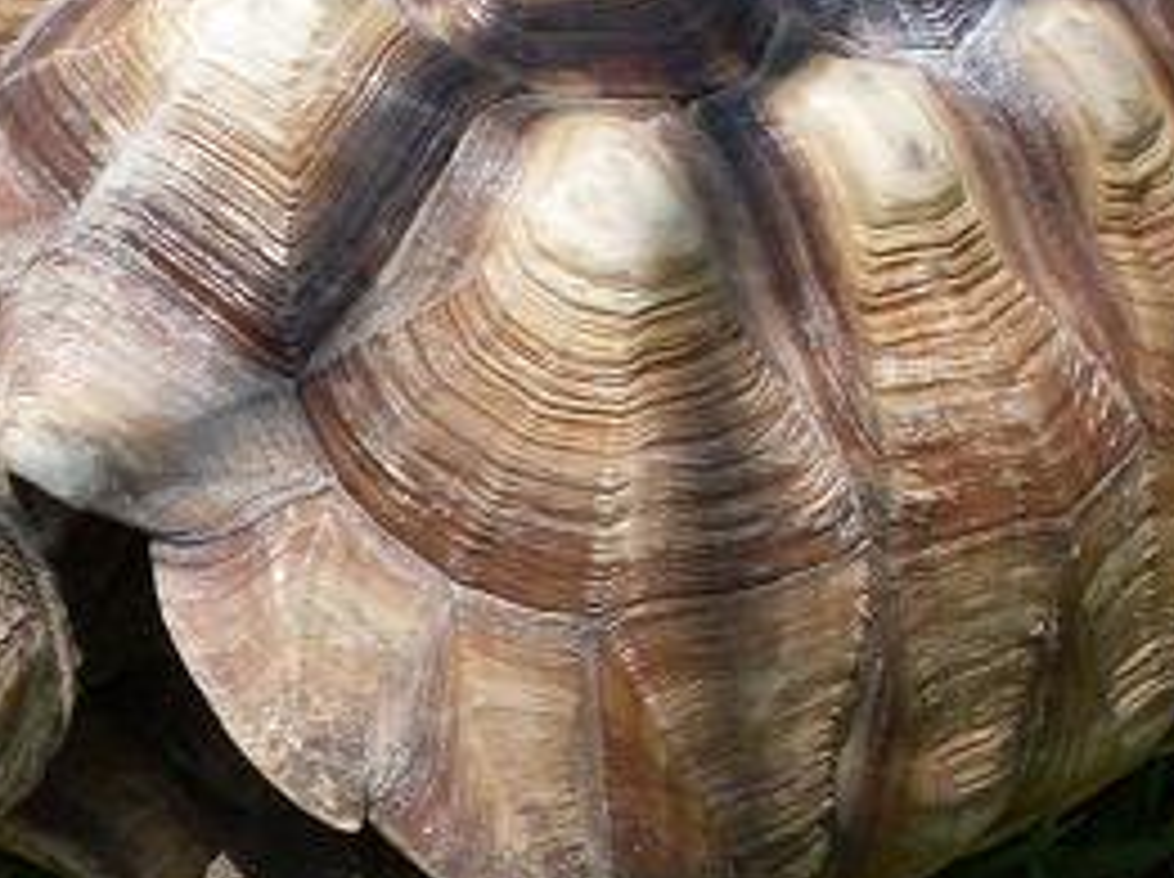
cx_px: -162
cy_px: 716
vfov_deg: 12.4
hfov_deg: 16.0
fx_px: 4030
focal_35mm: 119
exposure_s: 1/180
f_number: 8.4
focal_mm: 6.3
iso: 80
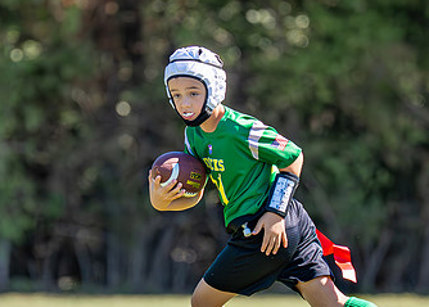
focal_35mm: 846
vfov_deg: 1.7
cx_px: 192
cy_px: 191
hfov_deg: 2.4
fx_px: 10314
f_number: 2.8
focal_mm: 200
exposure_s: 1/2000
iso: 200
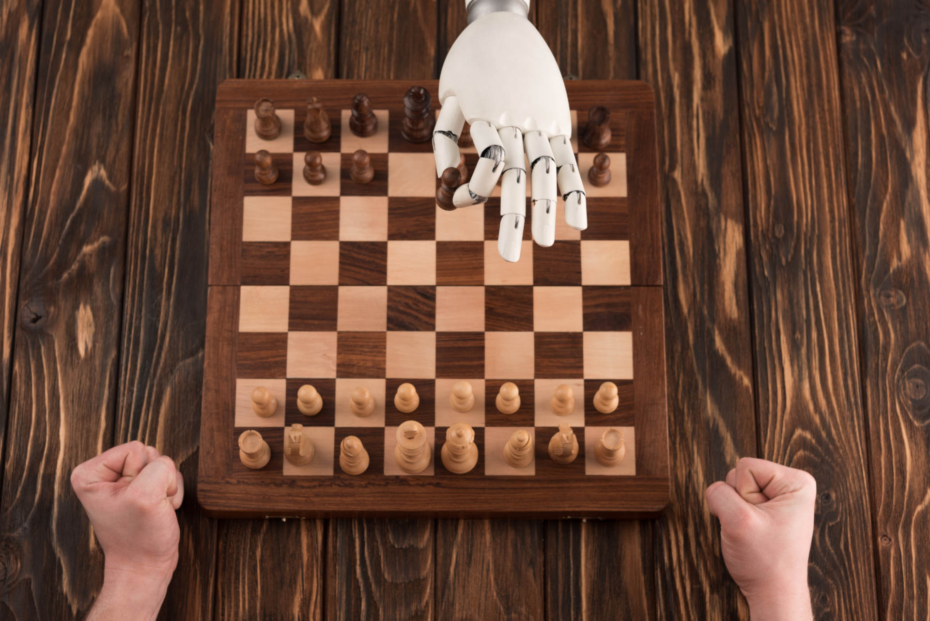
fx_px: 1809
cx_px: 465
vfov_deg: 19.5
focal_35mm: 70
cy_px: 310
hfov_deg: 28.8
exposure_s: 1/200
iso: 100
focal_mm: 70
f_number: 6.3
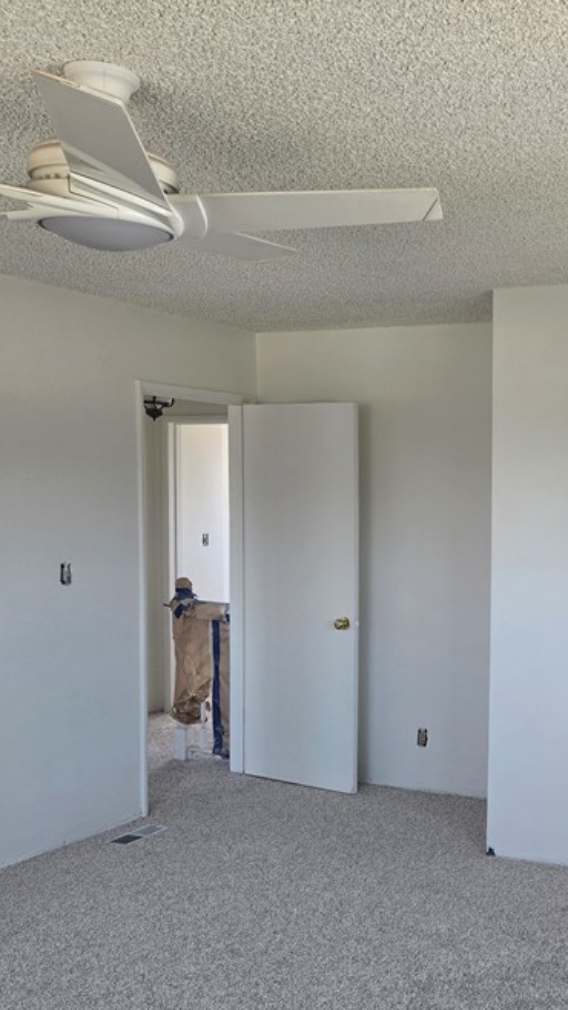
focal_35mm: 39
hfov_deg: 28.9
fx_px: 1045
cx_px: 542
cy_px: 566
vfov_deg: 51.5
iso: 100
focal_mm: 5.4
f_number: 1.8
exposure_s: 1/180
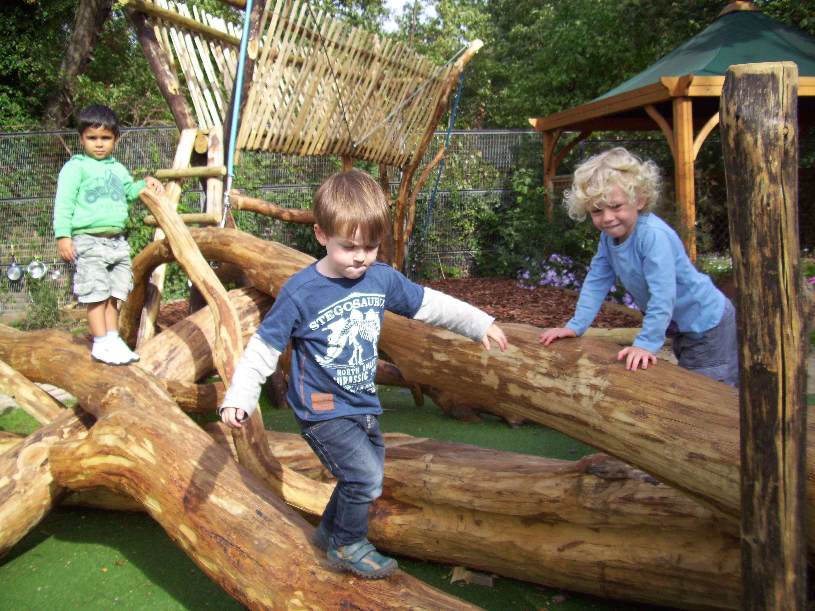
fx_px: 753
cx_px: 408
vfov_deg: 44.2
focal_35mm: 32
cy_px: 306
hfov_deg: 56.8
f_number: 2.9
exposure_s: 1/400
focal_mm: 5.7
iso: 80
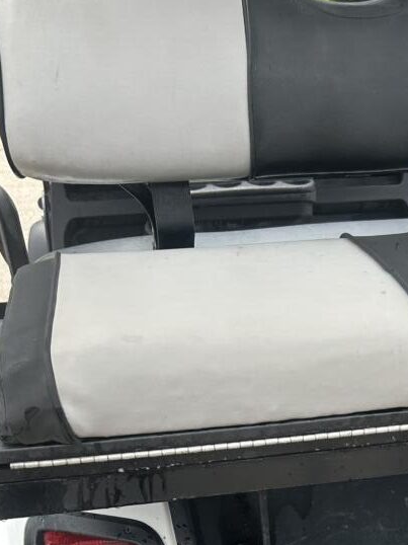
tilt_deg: -28.6
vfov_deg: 30.9
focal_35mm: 58
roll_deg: -1.7
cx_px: 336
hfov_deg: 24.7
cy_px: 540
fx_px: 912
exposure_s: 1/866
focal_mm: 5.7
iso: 50
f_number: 1.5
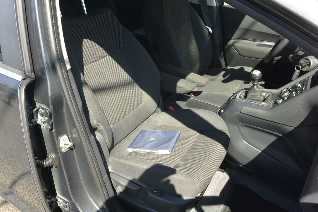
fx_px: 256
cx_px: 159
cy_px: 106
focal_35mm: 29
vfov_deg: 45.0
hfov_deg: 63.7
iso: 160
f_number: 3.5
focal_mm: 11
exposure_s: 1/400
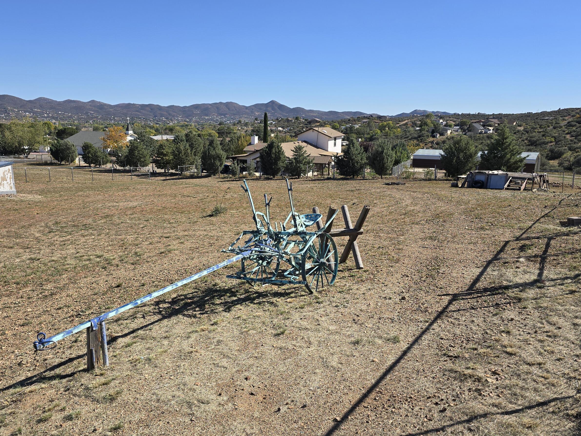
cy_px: 232
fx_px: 487
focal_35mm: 29
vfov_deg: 48.2
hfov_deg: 61.7
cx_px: 288
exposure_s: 1/887
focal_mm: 6.3
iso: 12
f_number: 1.7
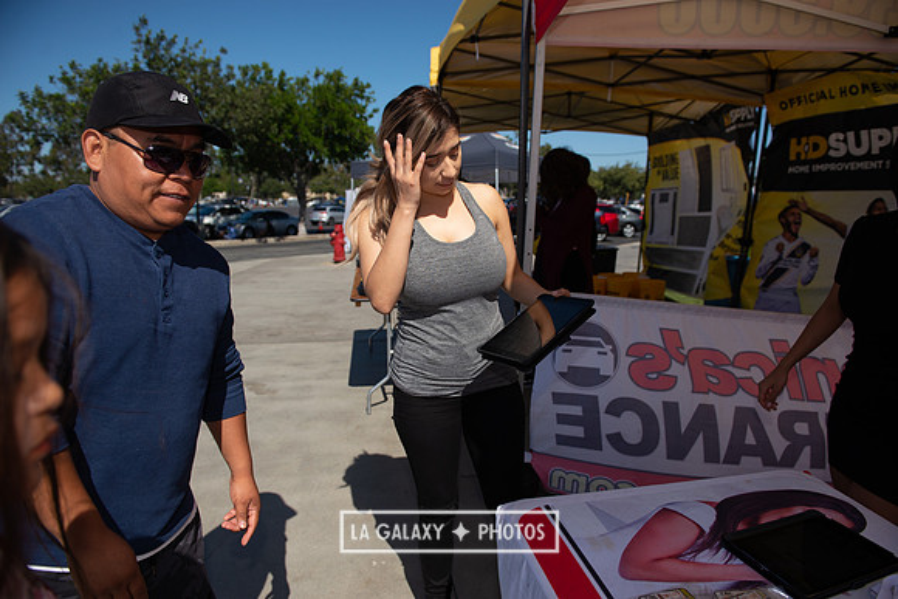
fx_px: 599
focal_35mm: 24
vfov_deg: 53.2
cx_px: 449
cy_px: 300
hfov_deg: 73.7
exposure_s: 1/4000
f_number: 4
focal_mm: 24
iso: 200
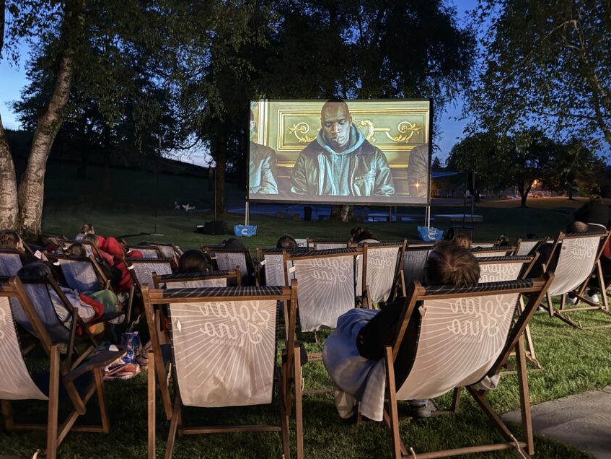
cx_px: 267
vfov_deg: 48.1
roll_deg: -0.9
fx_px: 512
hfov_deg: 61.4
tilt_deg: -2.4
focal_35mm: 29
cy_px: 198
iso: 800
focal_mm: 6.76
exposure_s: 1/13
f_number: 1.78
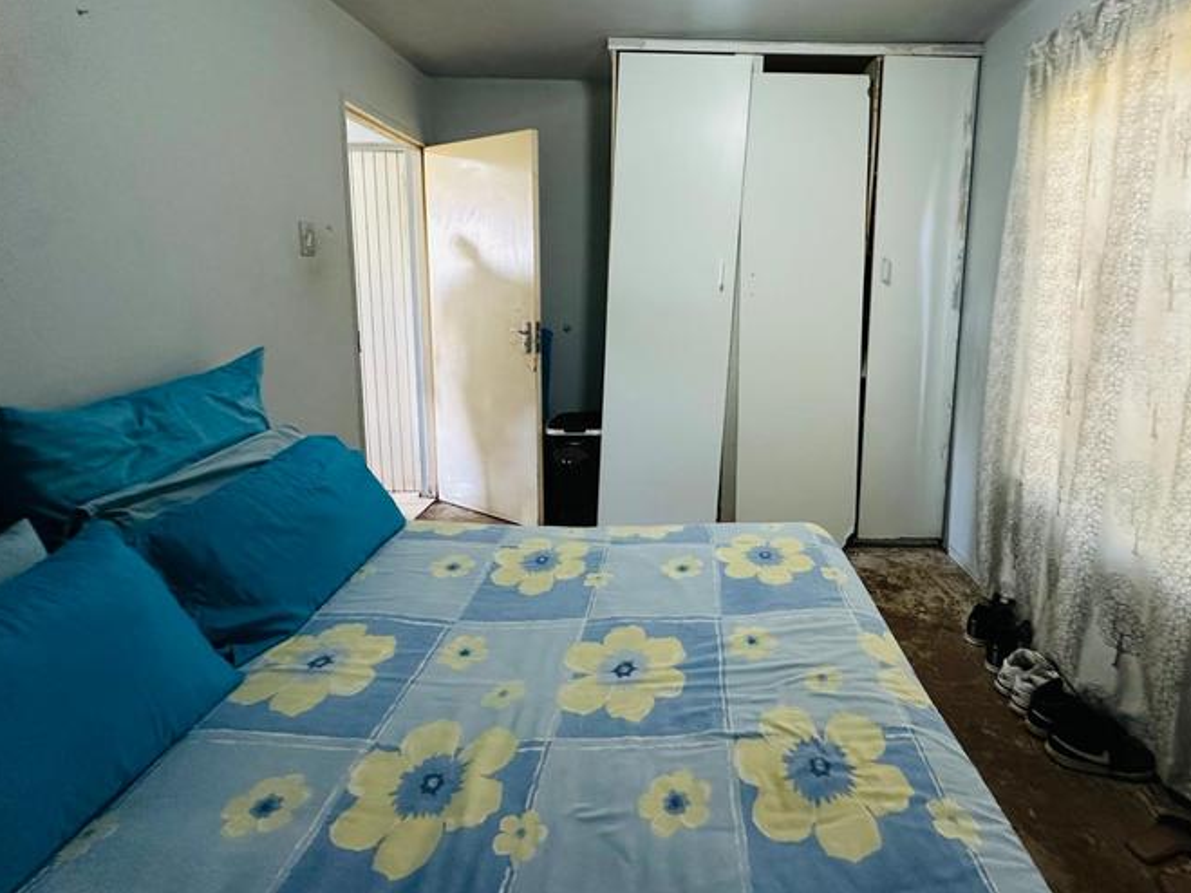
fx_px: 585
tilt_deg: -8.6
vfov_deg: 74.1
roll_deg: -0.2
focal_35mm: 17
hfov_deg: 90.4
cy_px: 367
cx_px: 683
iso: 500
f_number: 2.2
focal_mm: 2.22
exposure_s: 1/50
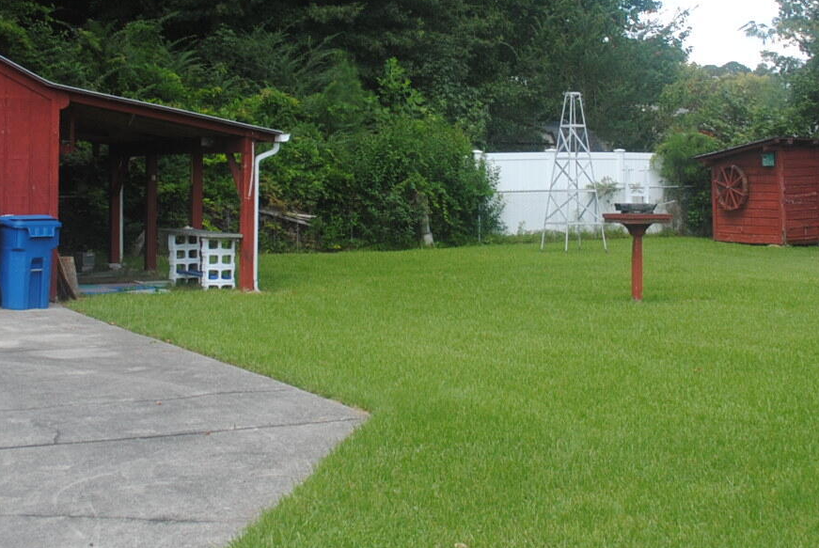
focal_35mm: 60
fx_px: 1367
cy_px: 129
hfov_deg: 33.4
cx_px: 410
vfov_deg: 22.4
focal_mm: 18
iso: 100
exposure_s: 1/200
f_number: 5
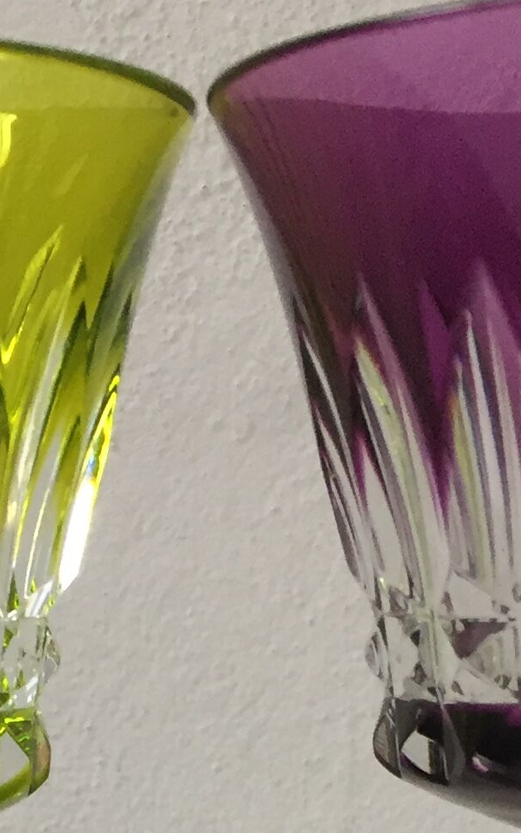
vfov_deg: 18.0
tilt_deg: -15.7
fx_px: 2339
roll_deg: +0.6
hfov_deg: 12.7
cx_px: 200
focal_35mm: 103
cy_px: 1243
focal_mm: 4.15
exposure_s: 1/33
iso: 100
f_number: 2.2
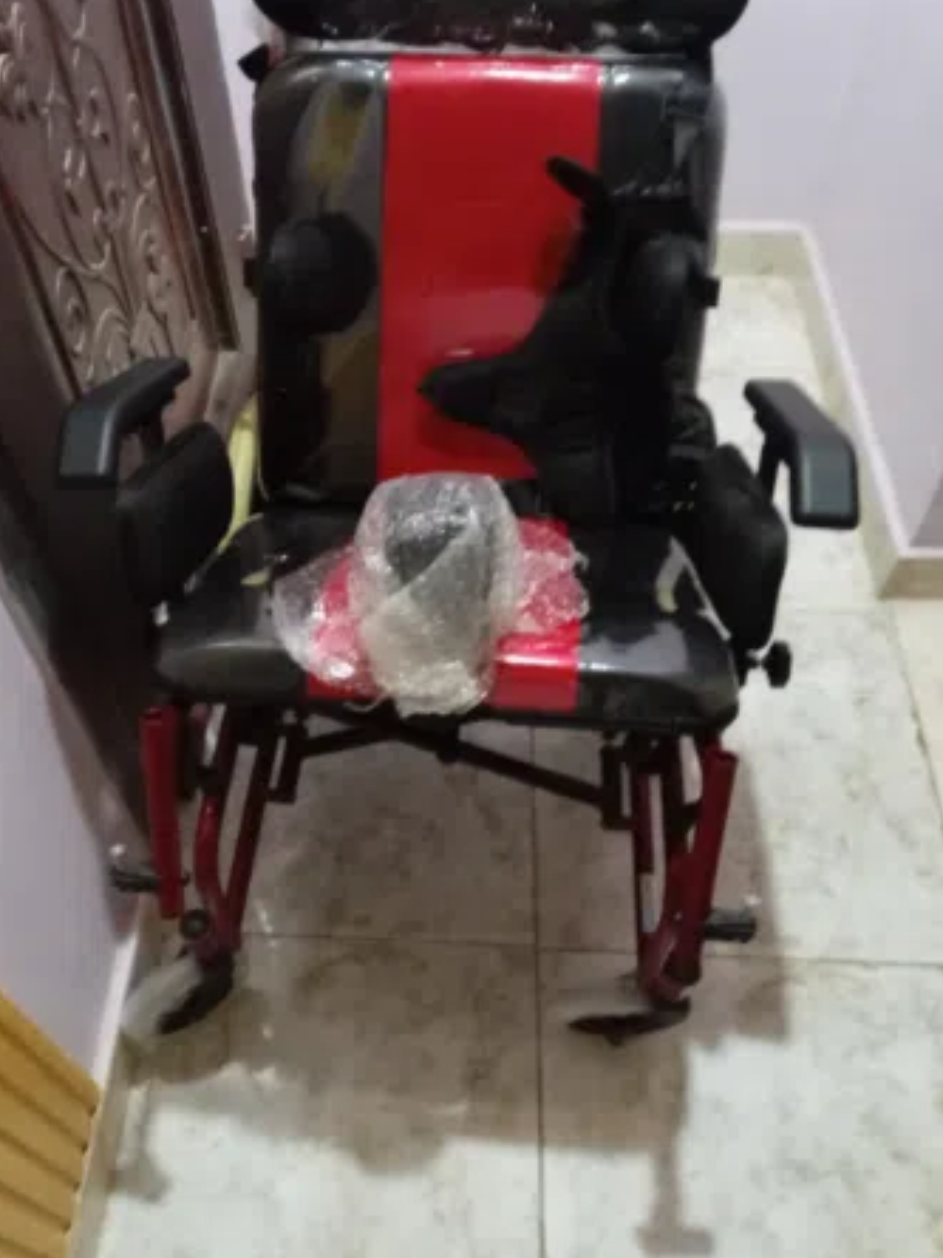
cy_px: 599
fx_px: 1090
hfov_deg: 46.6
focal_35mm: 30
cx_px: 399
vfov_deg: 59.9
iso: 1939
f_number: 1.8
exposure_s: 1/16.7
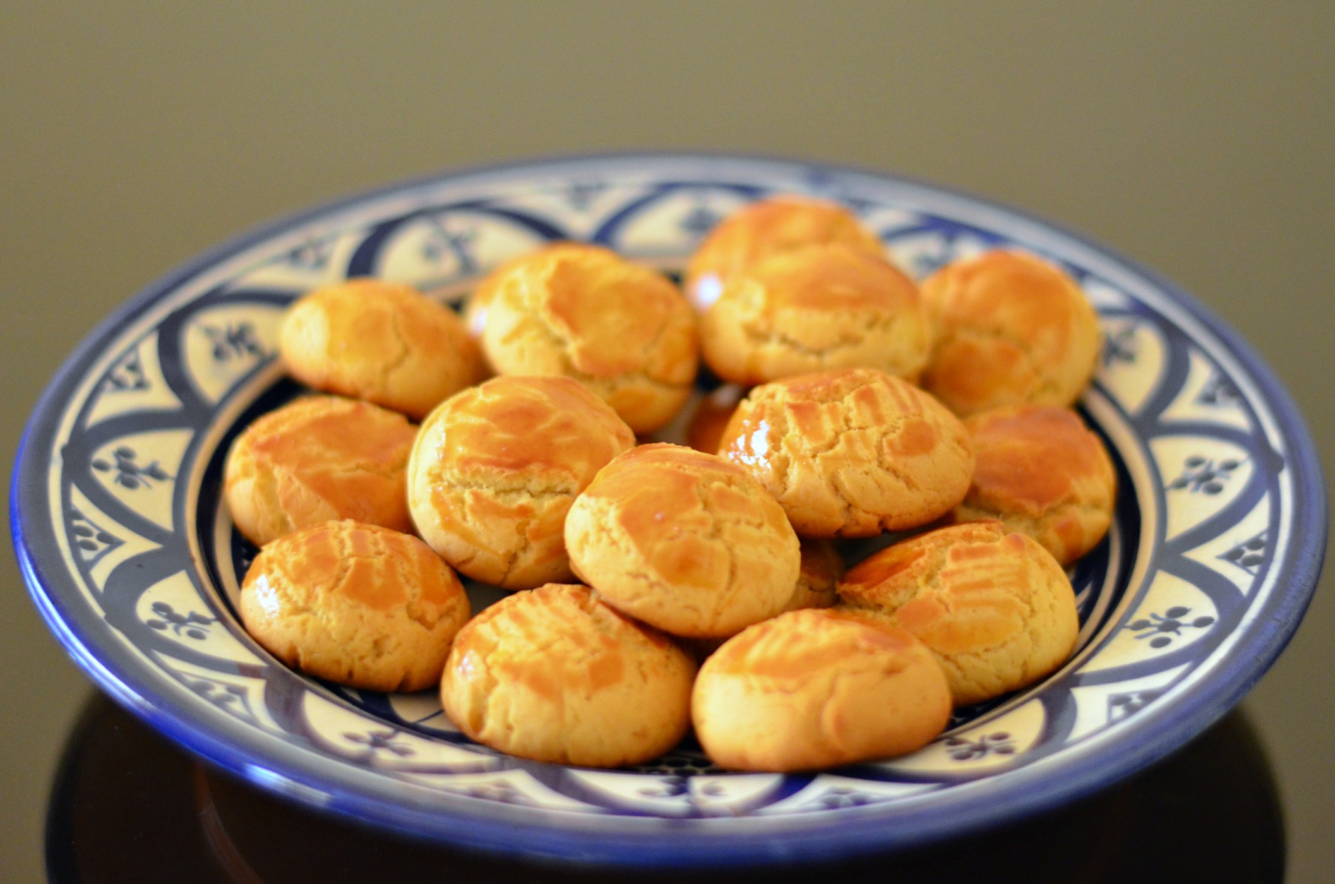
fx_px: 2775
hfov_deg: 27.0
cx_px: 668
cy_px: 442
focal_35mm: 75
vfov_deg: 18.1
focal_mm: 50
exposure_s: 1/40
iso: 1600
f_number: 1.8
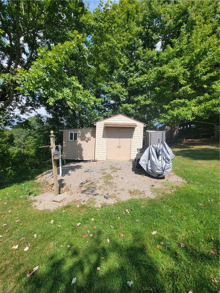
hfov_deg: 89.9
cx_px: 110
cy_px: 146
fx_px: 110
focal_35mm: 13
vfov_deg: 106.2
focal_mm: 2.2
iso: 50
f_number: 2.2
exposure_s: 1/1129
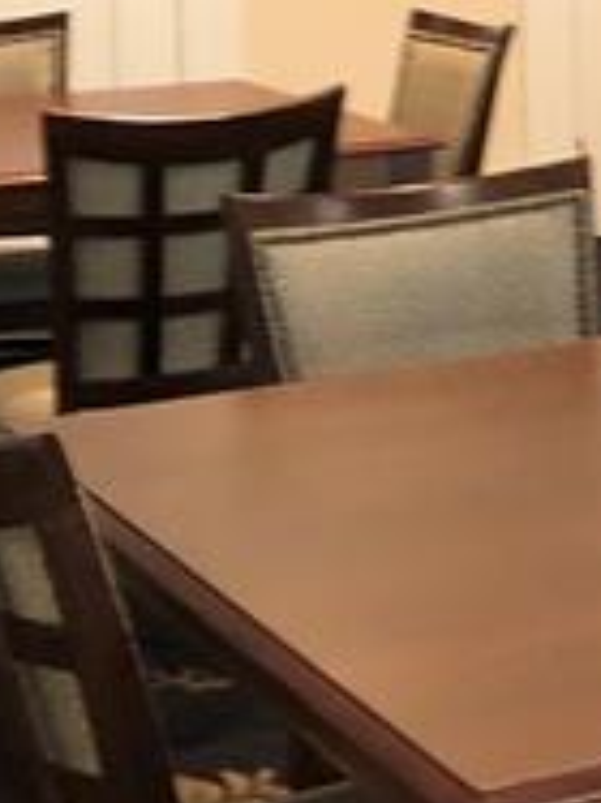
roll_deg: +2.6
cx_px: 734
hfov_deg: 12.5
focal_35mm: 115
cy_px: -142
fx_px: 2665
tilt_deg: -1.9
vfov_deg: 16.5
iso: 64
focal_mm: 3.99
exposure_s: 1/15
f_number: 1.8
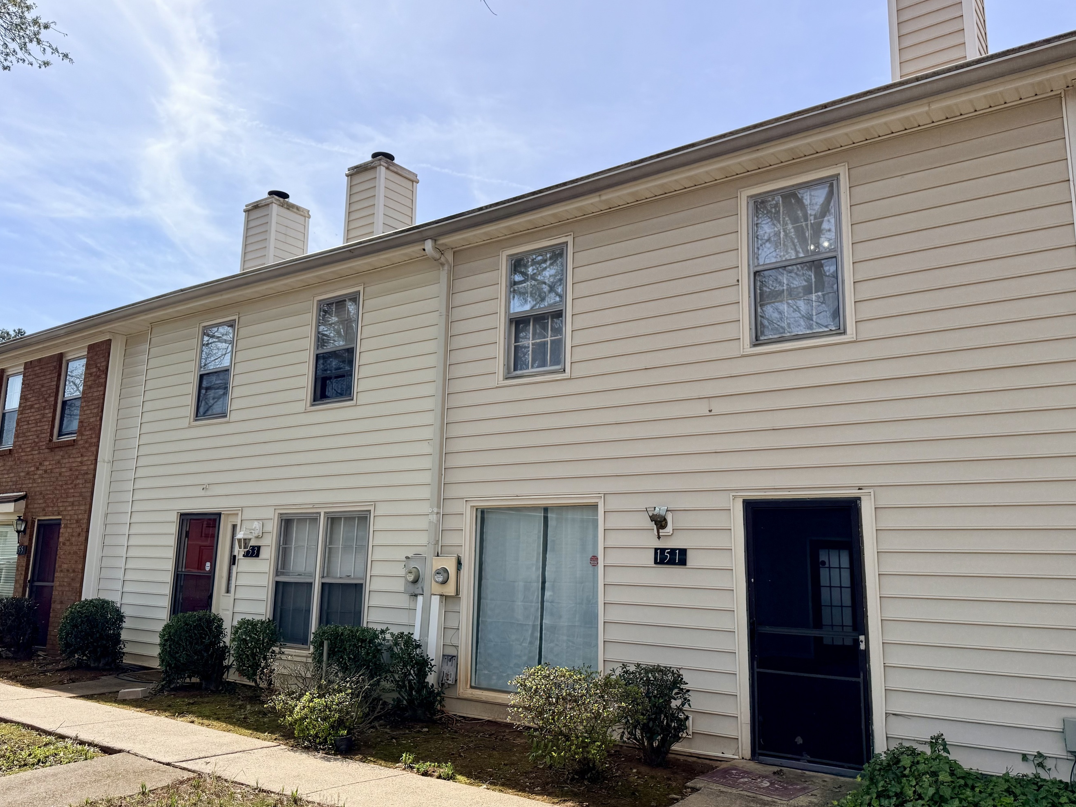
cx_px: 518
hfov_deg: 63.4
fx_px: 870
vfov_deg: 49.7
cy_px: 384
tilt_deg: +10.9
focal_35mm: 28
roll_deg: -1.0
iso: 100
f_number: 1.78
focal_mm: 6.76
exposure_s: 1/7353
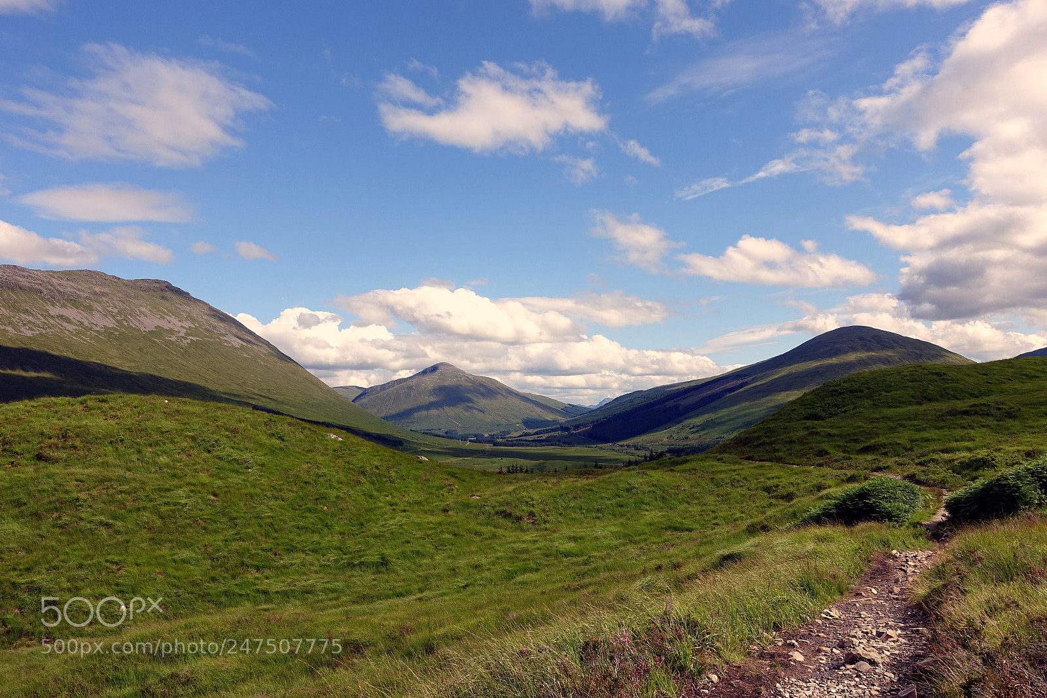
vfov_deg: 43.6
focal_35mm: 30
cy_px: 349
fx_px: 872
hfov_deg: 61.9
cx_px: 524
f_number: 5.6
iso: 125
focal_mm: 11
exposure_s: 1/640
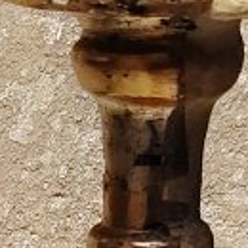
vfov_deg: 6.7
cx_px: -80
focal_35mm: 245
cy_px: 645
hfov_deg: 7.1
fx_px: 1986
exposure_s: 1/372
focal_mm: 5.25
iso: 100
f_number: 1.75
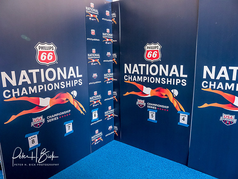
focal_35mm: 24
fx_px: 165
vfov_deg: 56.8
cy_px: 90
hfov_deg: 71.6
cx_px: 119
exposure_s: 1/250
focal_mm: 12
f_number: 6.3
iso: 6400
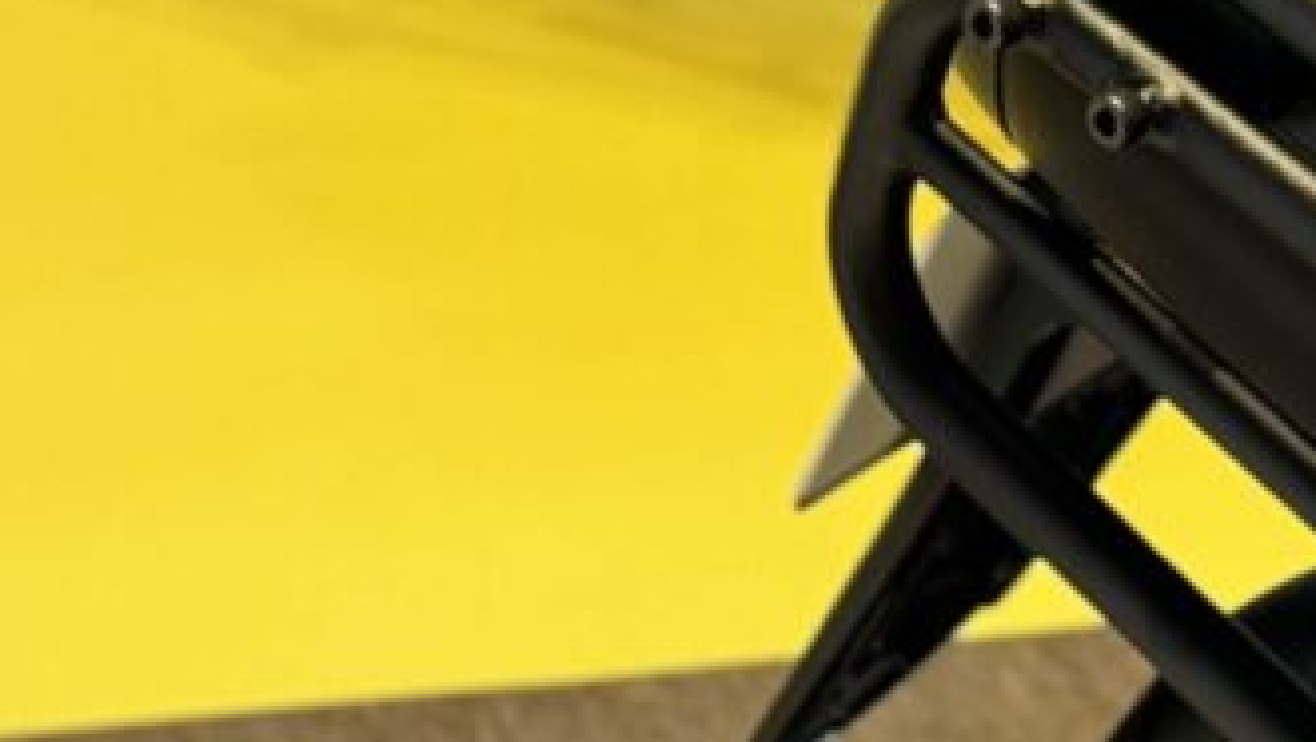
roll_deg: -0.2
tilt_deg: -17.1
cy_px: -690
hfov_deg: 11.2
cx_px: 1240
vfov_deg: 6.2
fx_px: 6633
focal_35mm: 190
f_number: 1.78
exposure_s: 1/60
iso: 80
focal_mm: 6.86
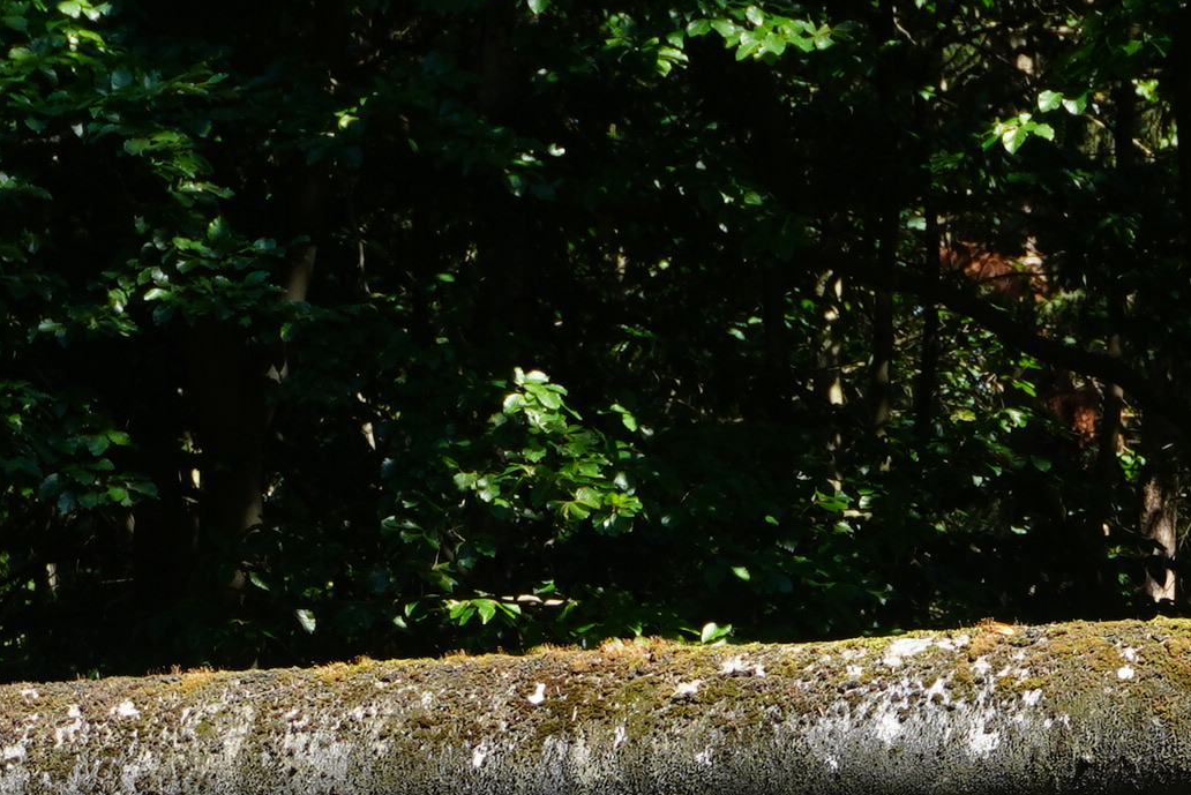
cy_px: 1532
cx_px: 1003
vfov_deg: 5.1
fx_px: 8772
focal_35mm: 265
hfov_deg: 7.8
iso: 100
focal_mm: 43
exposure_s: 1/100
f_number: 7.1
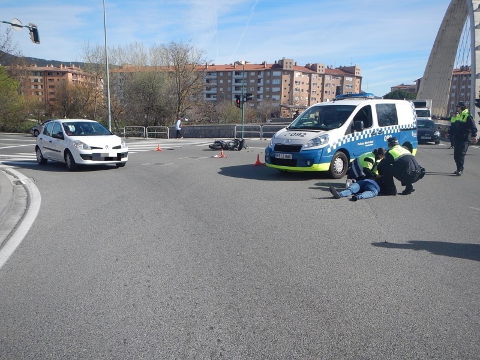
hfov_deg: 63.4
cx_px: 240
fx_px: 388
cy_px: 180
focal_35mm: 28
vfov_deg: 49.7
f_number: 3.9
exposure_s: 1/800
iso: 125
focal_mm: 5
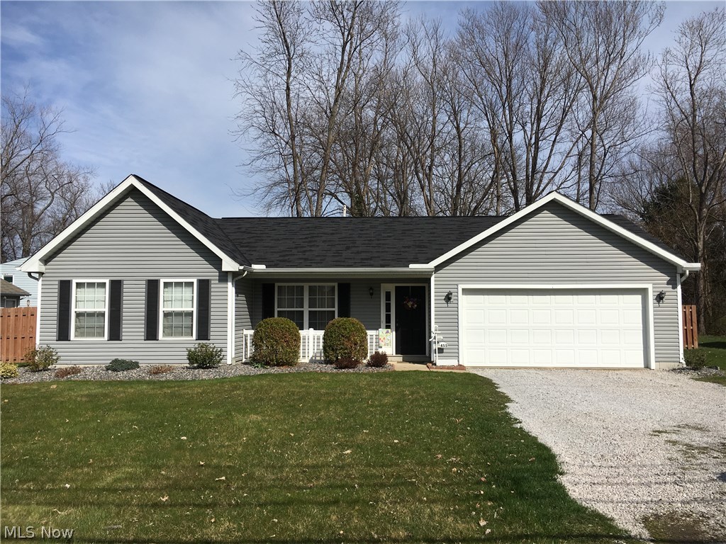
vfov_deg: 48.2
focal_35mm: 29
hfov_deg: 61.7
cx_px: 363
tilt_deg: +3.6
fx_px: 608
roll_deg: -0.8
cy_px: 272
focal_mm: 4.15
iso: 25
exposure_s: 1/2564
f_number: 2.2
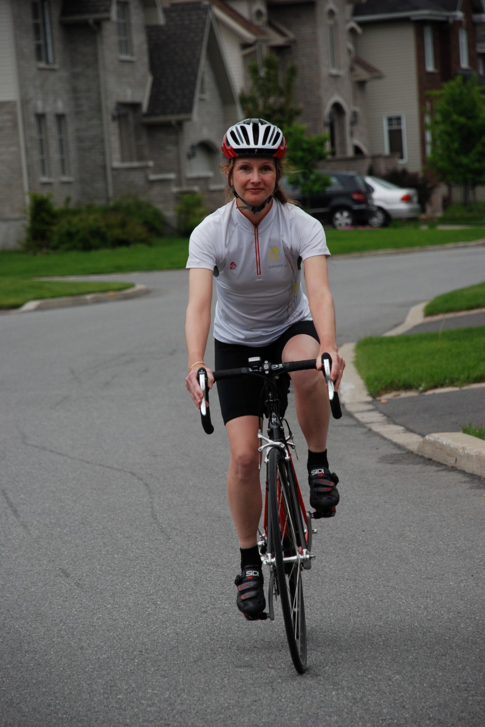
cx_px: 244
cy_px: 363
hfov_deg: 6.7
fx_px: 4113
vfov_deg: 10.1
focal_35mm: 204
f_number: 5.6
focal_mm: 135
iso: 400
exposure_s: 1/200
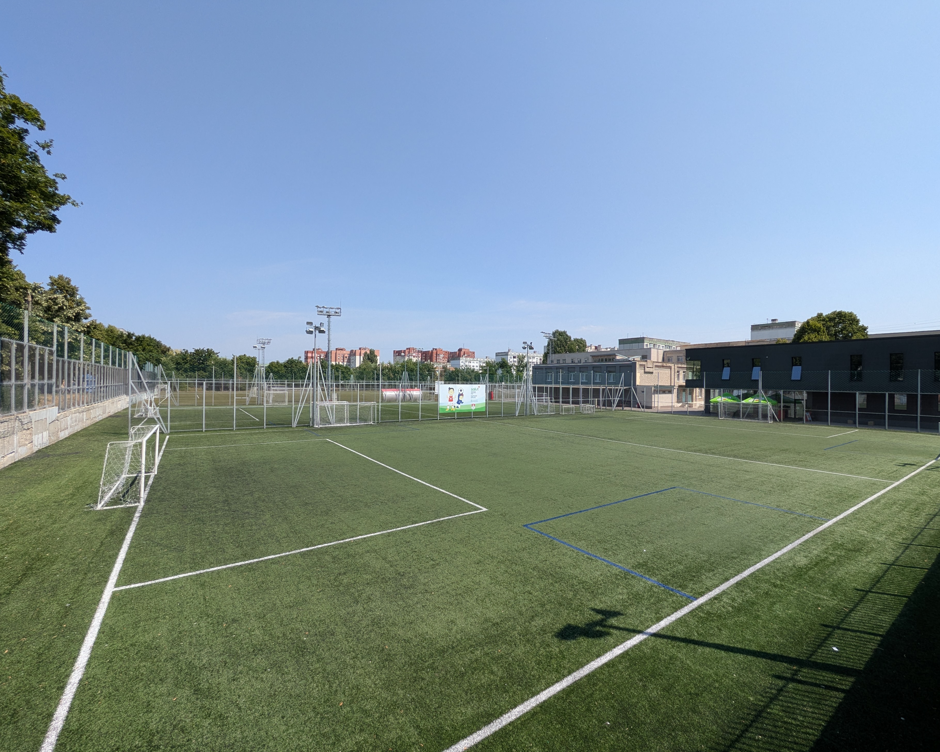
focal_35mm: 15
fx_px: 417
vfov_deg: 84.0
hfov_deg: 96.8
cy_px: 385
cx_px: 487
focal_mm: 1.85
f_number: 2.2
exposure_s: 1/1355
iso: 52
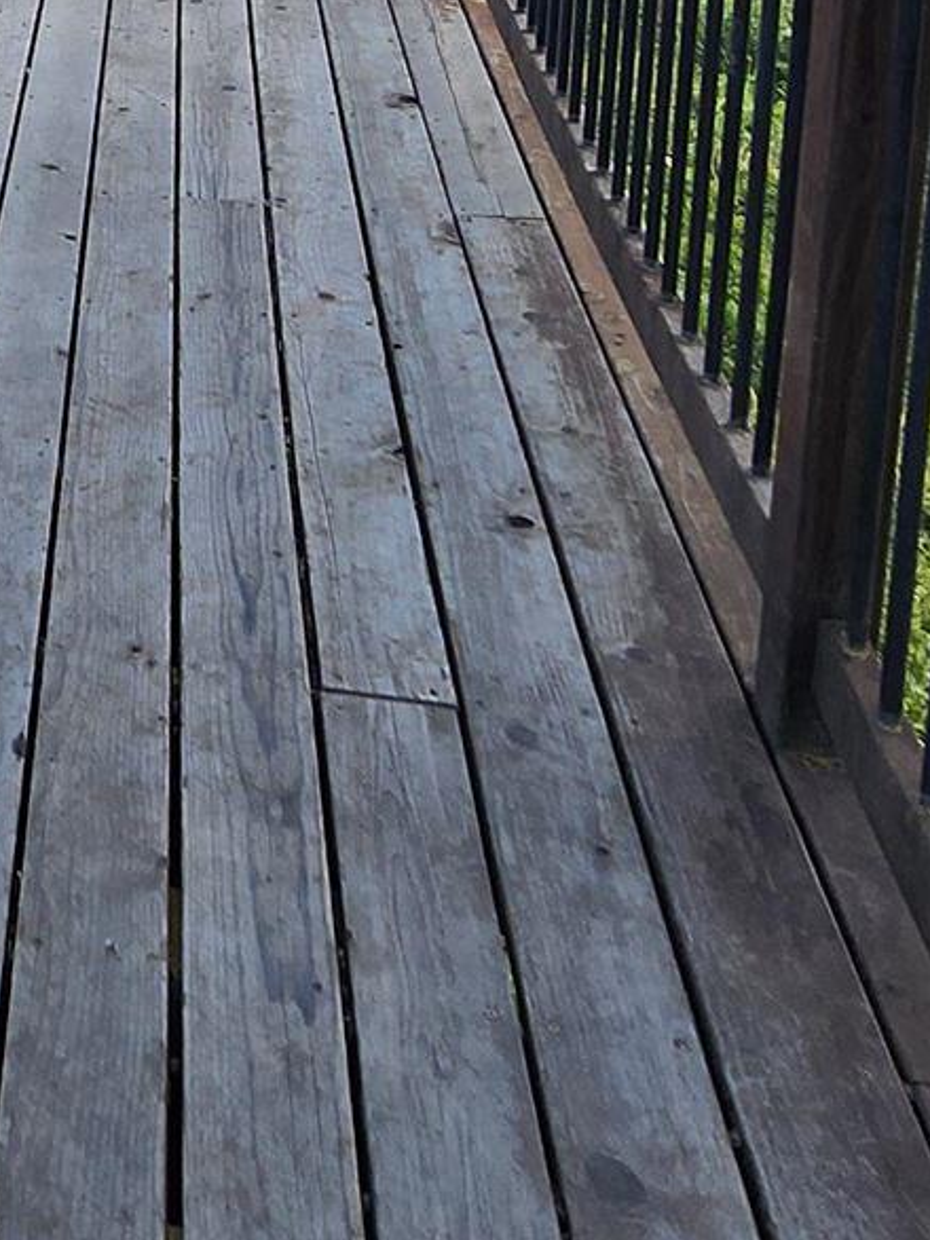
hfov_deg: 24.1
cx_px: -353
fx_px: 1828
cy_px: -245
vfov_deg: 31.5
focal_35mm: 51
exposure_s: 1/310
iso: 40
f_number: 2.2
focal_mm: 1.74
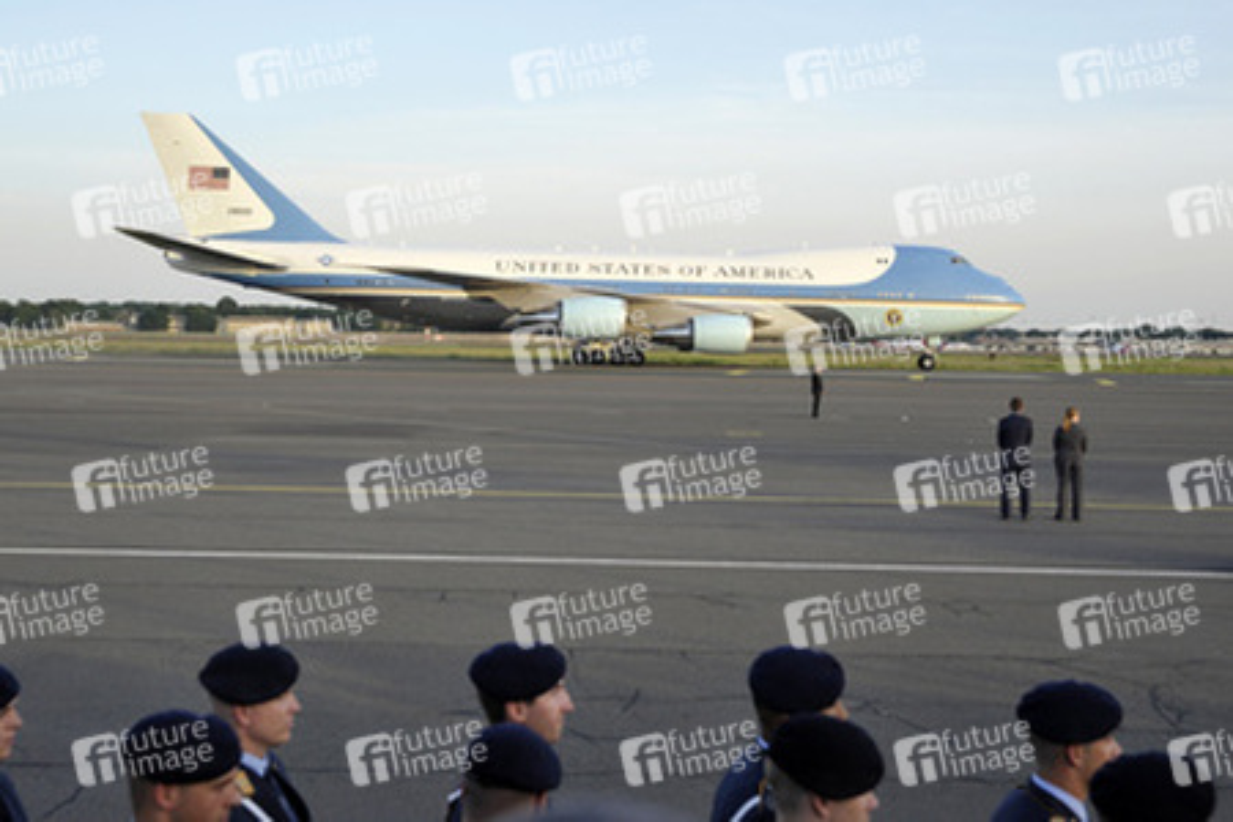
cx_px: 616
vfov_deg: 30.5
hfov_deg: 44.5
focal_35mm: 44
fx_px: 1507
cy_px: 411
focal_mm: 44
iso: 1000
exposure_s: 1/2000
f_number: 5
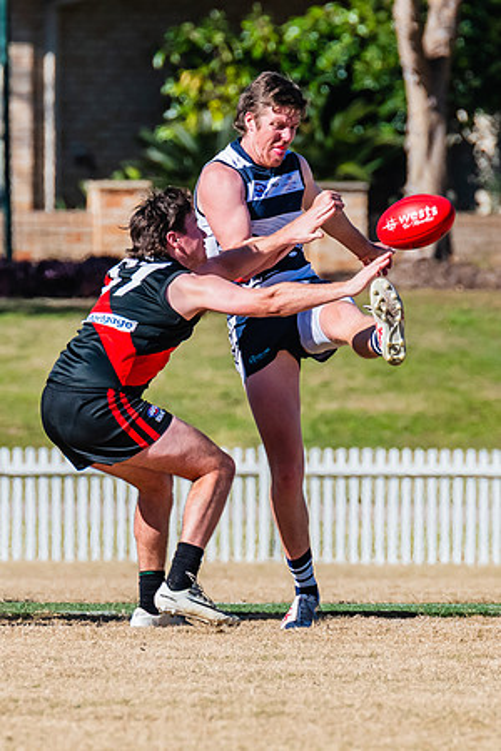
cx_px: 301
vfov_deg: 1.9
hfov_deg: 1.3
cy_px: 375
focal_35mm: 1067
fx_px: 22268
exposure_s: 1/1600
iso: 640
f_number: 9
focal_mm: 420
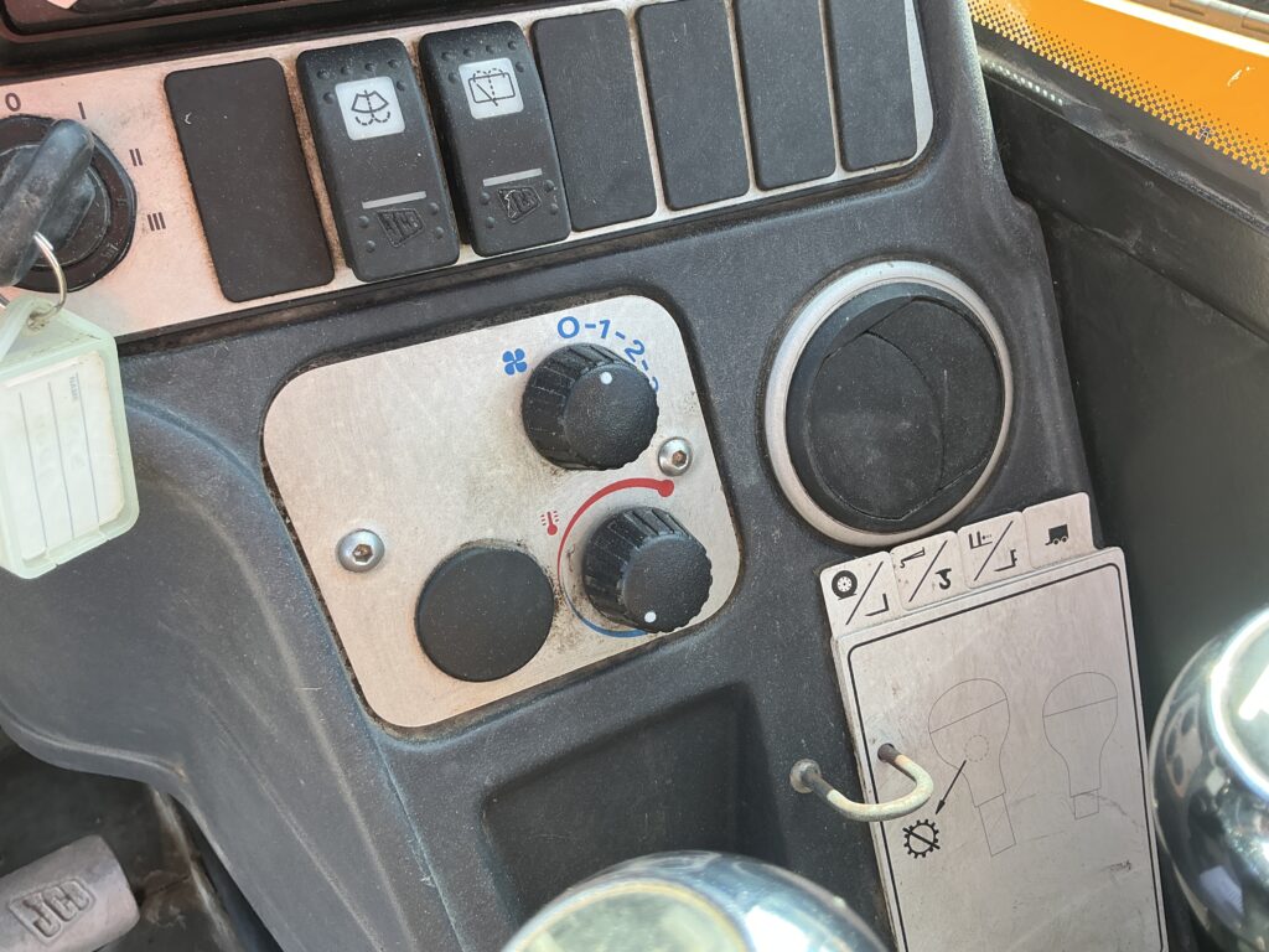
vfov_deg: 49.7
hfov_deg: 63.4
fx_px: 1026
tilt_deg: -46.3
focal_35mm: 28
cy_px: 476
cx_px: 634
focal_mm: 3
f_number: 1.8
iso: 20
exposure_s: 1/122
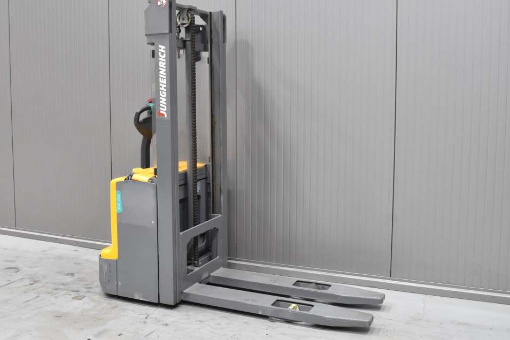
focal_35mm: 40
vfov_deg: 33.7
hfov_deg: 48.6
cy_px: 157
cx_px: 205
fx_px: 561
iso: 1600
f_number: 5.6
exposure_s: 1/25
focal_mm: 21
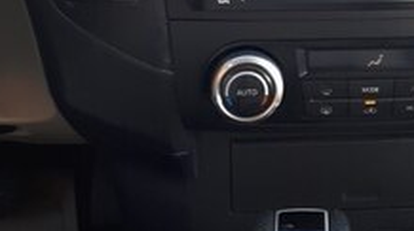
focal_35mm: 67
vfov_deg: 17.1
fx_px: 735
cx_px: 306
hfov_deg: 31.0
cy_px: -49
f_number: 1.9
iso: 40
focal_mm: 3.6
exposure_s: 1/33
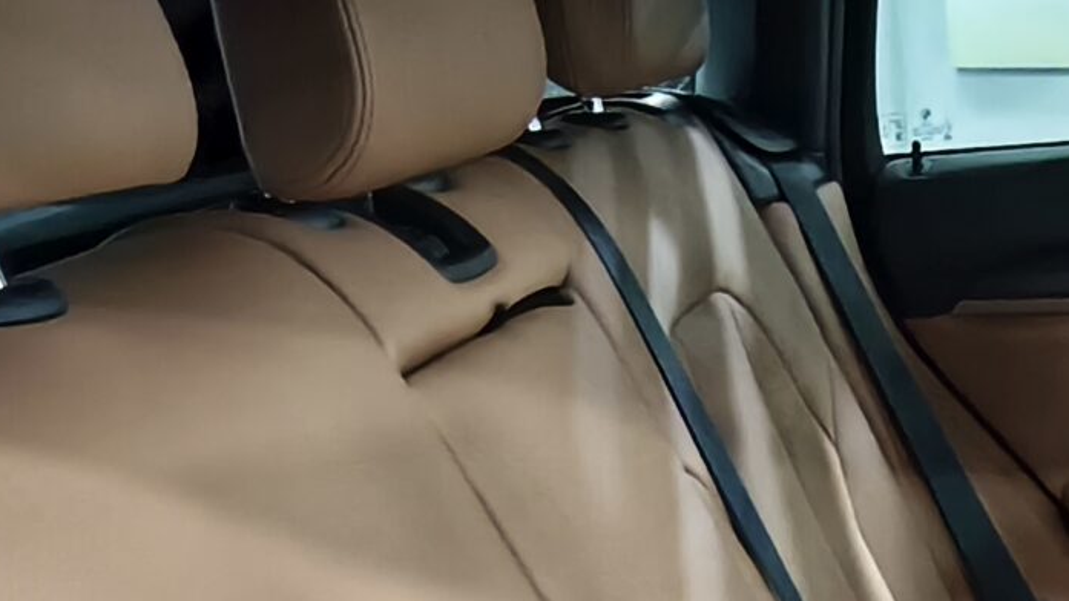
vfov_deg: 16.8
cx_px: 817
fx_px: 1701
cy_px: 1067
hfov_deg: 34.1
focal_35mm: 60
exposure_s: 1/9.09
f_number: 2.2
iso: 3200
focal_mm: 1.91
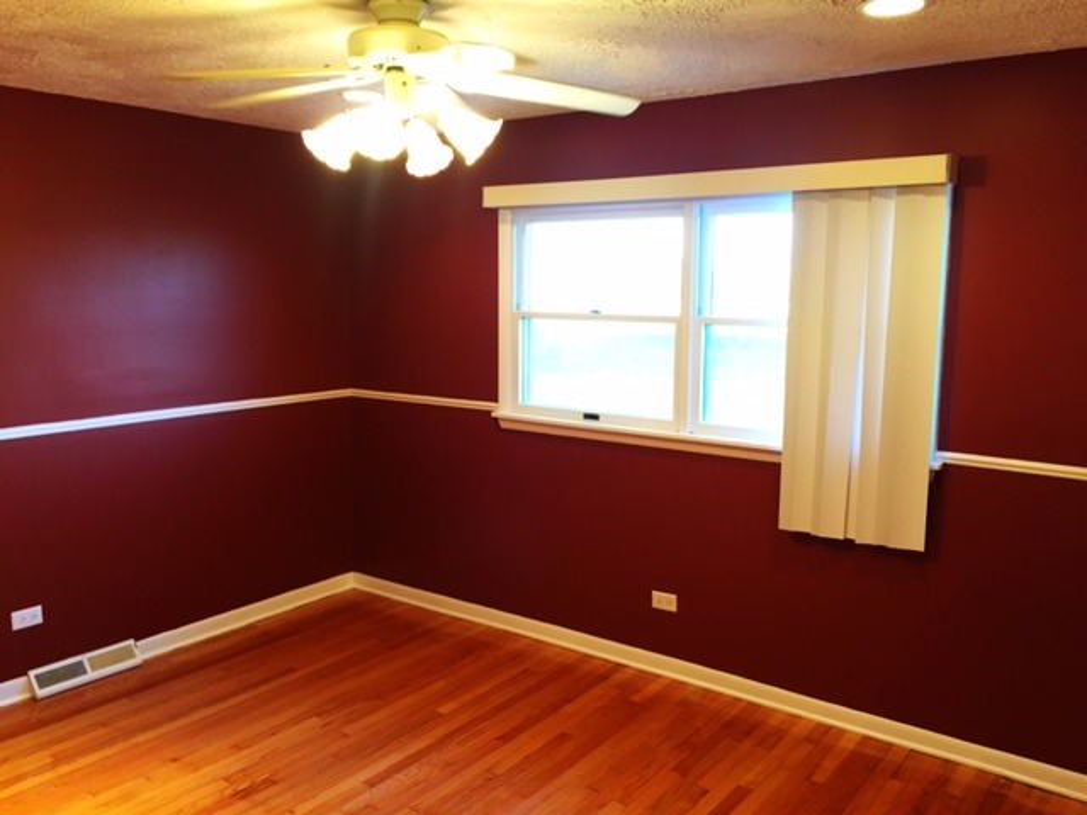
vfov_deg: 48.2
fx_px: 911
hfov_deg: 61.7
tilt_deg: -8.2
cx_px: 544
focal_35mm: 29
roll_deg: -1.0
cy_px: 408
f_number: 2.2
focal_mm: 4.15
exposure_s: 1/30
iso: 125
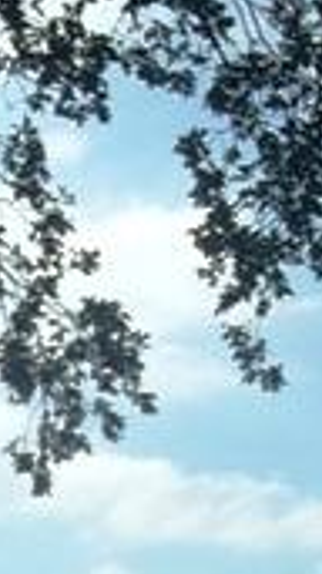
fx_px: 2356
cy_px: 789
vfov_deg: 13.3
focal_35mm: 155
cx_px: 10
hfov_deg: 7.8
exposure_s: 1/160
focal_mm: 7.9
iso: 64
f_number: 8
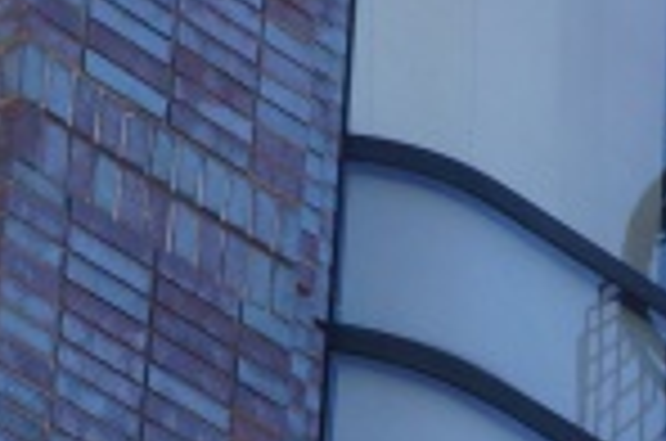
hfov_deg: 6.9
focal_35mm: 294
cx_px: 1148
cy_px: 1116
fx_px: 5434
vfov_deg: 4.5
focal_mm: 29
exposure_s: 1/125
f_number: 13
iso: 200
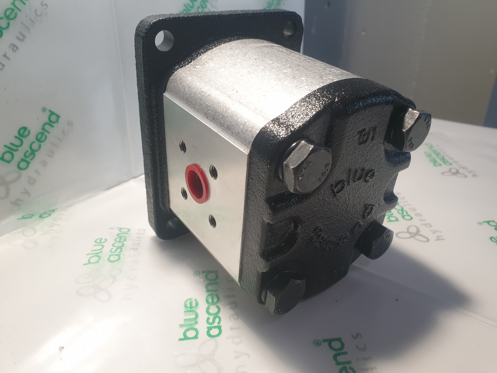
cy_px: 186
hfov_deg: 67.3
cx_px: 248
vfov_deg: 53.1
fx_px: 373
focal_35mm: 26
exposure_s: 1/50
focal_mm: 4.3
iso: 125
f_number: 2.4
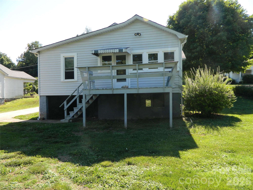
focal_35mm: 25
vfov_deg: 54.9
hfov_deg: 69.4
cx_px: 126
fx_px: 183
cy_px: 95
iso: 80
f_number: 3.1
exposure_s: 1/320
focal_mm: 4.5
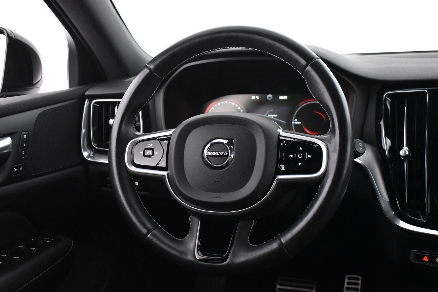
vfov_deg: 30.8
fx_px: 529
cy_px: 146
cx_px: 219
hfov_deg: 45.0
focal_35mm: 44
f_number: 4.2
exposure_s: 1/25
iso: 3200
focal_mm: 29
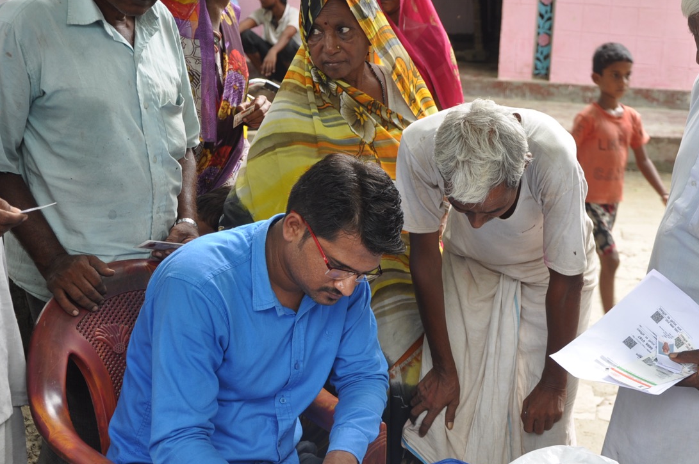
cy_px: 296
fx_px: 1493
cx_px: 443
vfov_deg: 17.6
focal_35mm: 77
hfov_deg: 26.2
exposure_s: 1/80
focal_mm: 40
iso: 200
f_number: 5.6
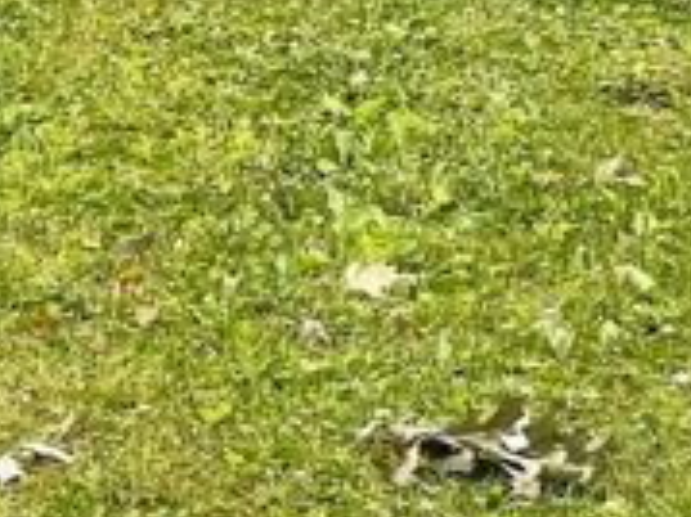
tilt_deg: -3.9
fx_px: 9136
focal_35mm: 458
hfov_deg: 4.3
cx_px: 488
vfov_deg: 3.2
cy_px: -818
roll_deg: -1.0
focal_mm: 9
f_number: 2.8
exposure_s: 1/99
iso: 50
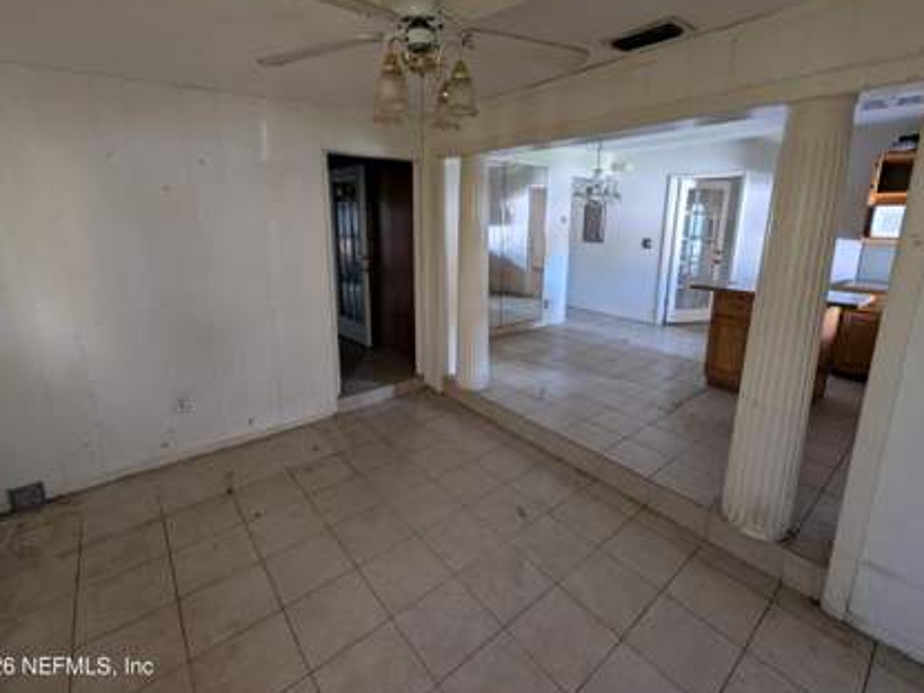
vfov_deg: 81.3
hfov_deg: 98.1
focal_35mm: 15
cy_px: 300
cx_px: 480
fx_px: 400
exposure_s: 1/23.8
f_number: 2.2
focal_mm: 1.95
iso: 407
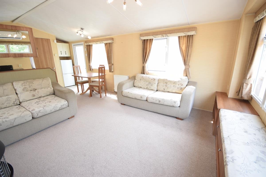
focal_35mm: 15
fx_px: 111
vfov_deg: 77.3
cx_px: 133
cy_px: 88
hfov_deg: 100.4
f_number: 4
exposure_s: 1/50
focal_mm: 10
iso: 200
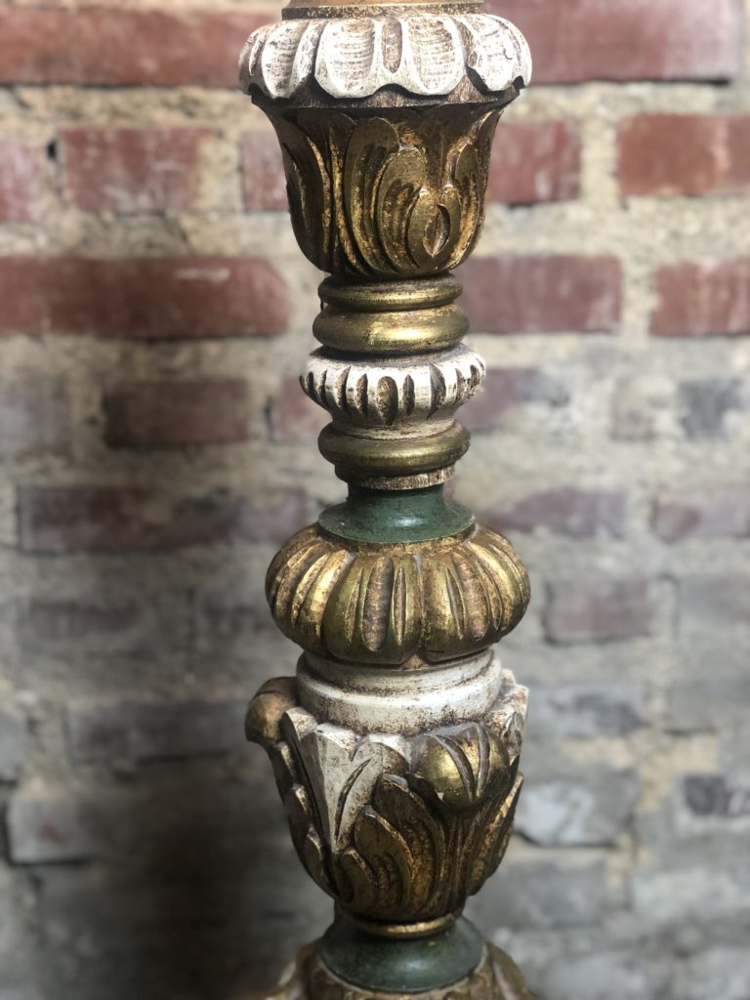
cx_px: 375
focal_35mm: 52
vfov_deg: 36.8
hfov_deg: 28.0
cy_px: 500
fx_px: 1502
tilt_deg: -16.1
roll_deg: +0.4
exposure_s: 1/25
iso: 125
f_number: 2.4
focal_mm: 6
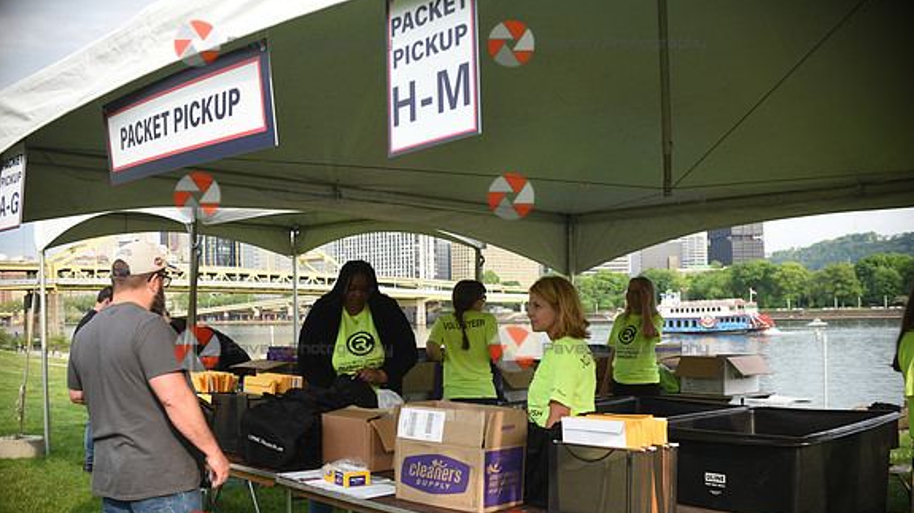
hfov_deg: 54.0
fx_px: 896
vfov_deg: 31.9
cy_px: 296
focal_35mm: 37
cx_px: 455
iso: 320
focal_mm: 35
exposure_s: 1/400
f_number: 6.3
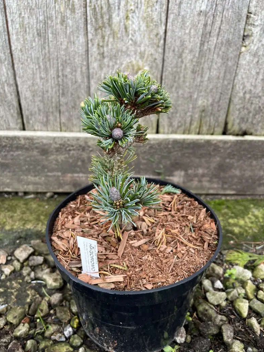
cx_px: 130
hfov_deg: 51.4
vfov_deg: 65.3
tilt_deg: -31.3
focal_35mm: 27
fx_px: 275
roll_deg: -0.7
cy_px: 182
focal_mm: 5.1
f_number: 1.6
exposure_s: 1/193
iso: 40
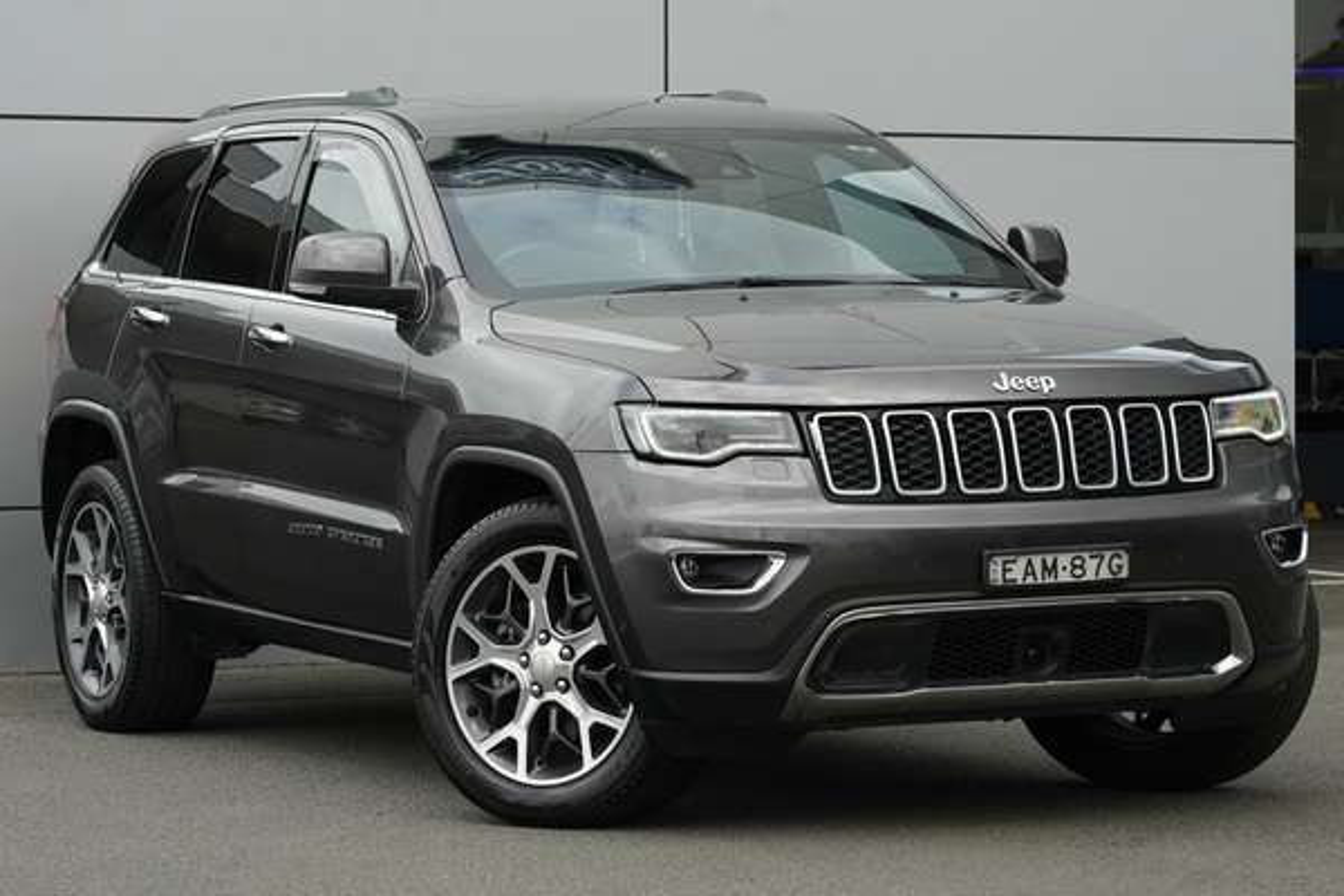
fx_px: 3920
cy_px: 448
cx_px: 672
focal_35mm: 105
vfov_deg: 13.0
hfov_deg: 19.5
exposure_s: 1/640
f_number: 7.1
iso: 1000
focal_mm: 105
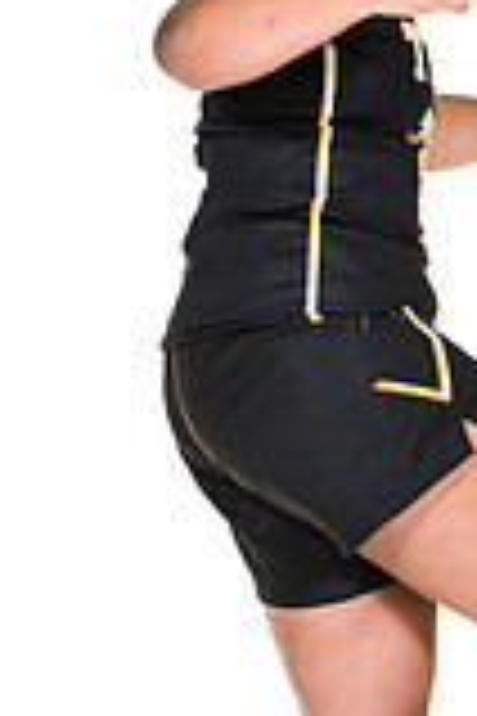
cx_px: 410
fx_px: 6916
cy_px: 383
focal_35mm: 348
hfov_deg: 3.9
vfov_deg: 5.9
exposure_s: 1/160
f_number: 6.3
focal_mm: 82
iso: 200
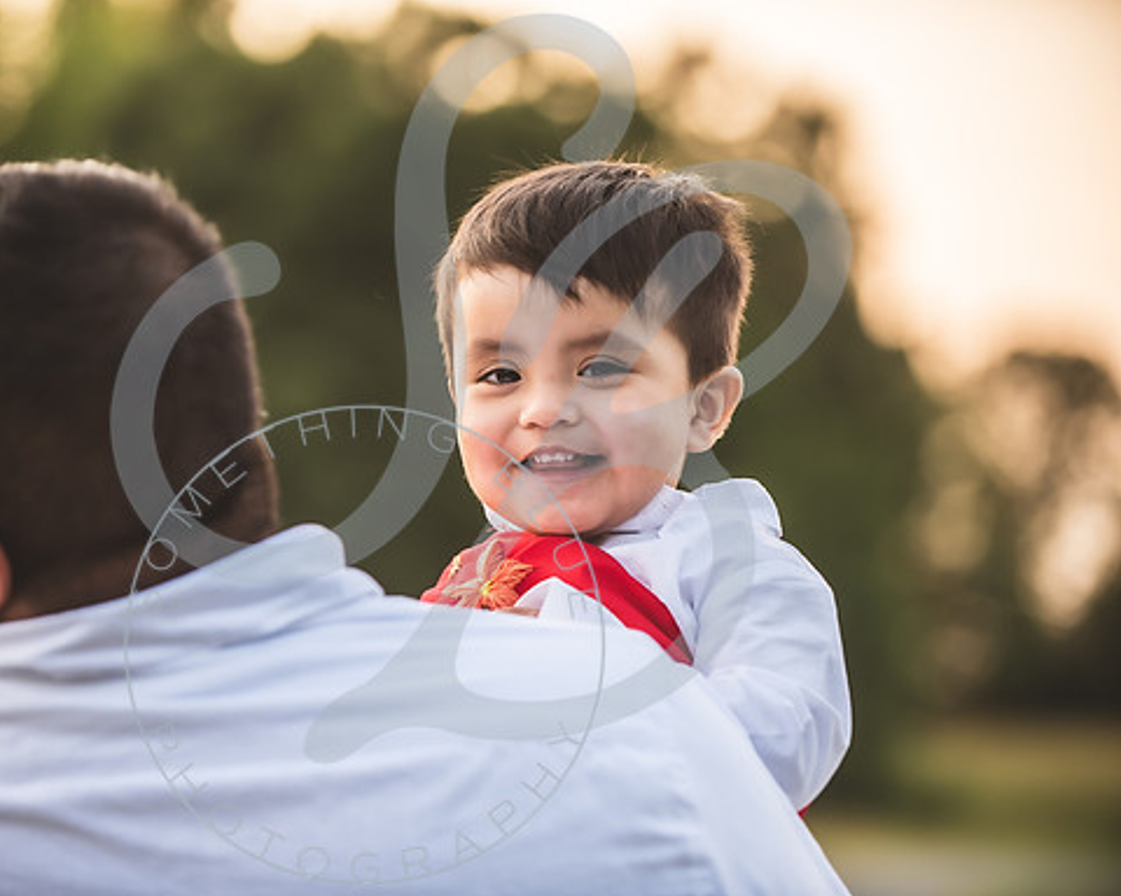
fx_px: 4512
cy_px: 449
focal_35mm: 136
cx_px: 481
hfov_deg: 14.2
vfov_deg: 11.4
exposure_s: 1/200
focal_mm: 120
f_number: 2.8
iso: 100
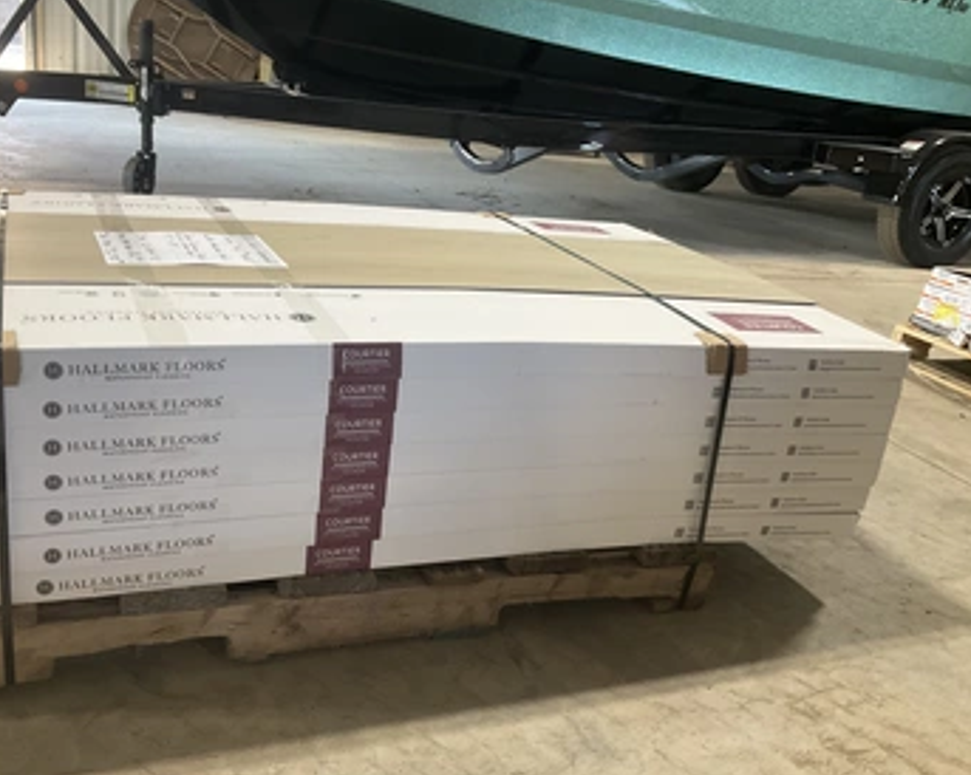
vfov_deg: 44.5
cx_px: 410
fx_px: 948
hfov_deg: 54.0
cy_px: 416
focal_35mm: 33
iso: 80
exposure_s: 1/60
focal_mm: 3
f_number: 1.8
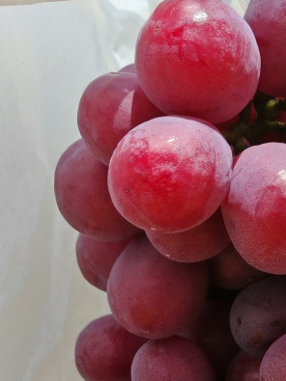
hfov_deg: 20.0
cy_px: 402
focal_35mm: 73
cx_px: 205
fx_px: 805
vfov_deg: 25.1
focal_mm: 5.52
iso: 50
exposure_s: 1/580
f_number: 1.9
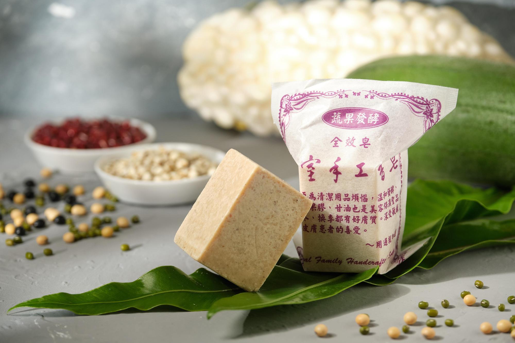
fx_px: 2188
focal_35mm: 153
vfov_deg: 9.0
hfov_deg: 13.4
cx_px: 258
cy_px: 172
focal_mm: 102.2
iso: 800
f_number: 4
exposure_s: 1/125
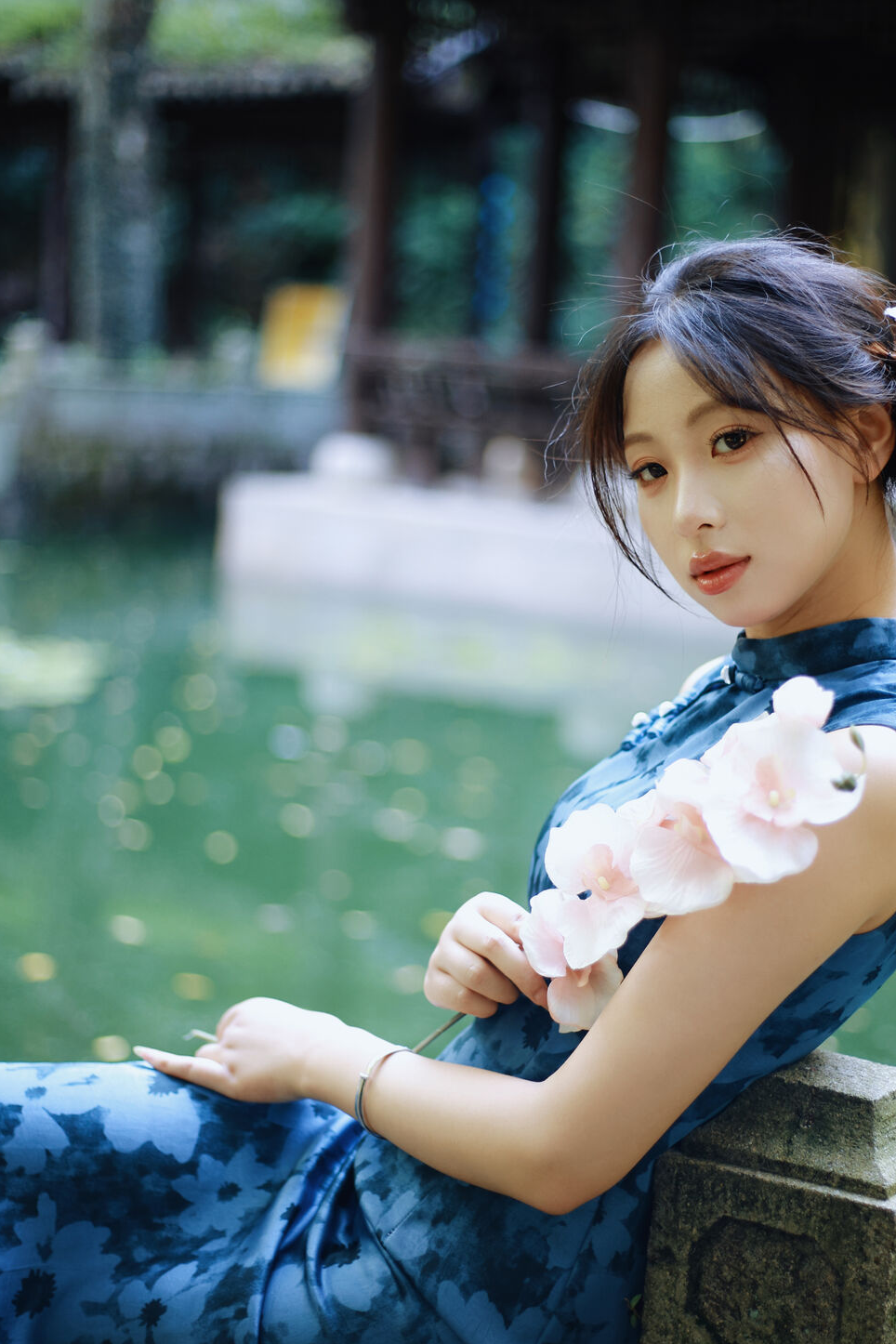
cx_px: 473
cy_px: 709
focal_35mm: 61
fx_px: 2277
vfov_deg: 32.9
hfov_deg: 22.3
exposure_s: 1/125
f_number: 1.8
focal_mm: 50
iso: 500
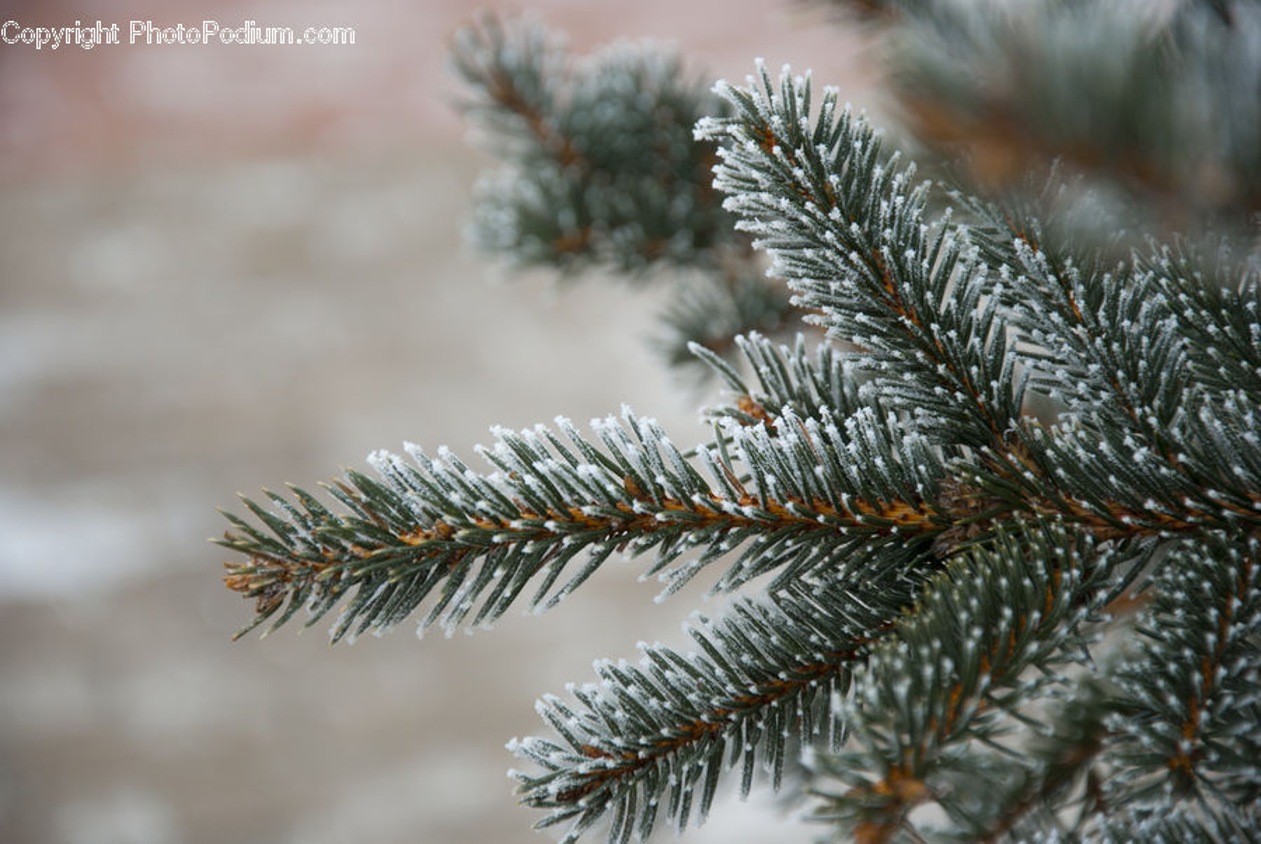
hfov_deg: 13.0
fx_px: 5522
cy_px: 422
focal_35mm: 158
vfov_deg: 8.7
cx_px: 630
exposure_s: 1/160
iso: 200
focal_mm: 105
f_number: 5.6
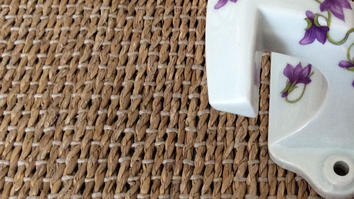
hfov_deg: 35.2
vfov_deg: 20.6
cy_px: 55
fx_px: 544
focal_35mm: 58
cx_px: 269
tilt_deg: -58.9
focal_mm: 3.3
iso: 160
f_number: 2.4
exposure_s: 1/25
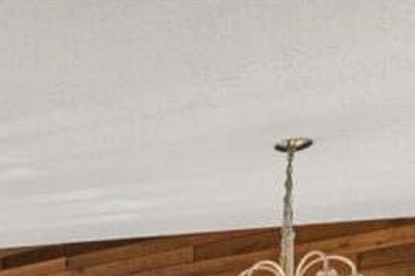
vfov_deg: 21.2
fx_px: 599
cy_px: 432
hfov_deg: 26.6
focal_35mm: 52
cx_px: -217
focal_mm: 16.3
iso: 400
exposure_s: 1/10
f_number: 13
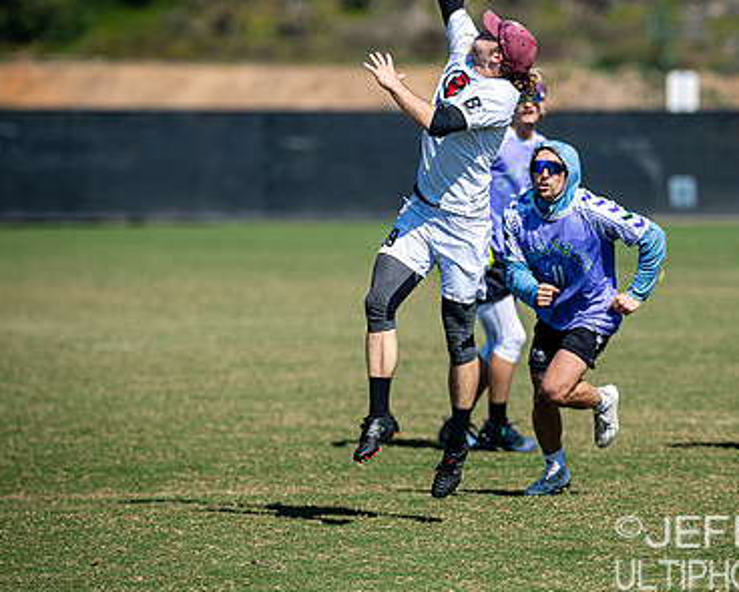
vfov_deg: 4.6
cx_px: 482
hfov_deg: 5.7
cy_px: 226
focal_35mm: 340
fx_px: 7442
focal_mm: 230
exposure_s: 1/2500
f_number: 3.2
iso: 110
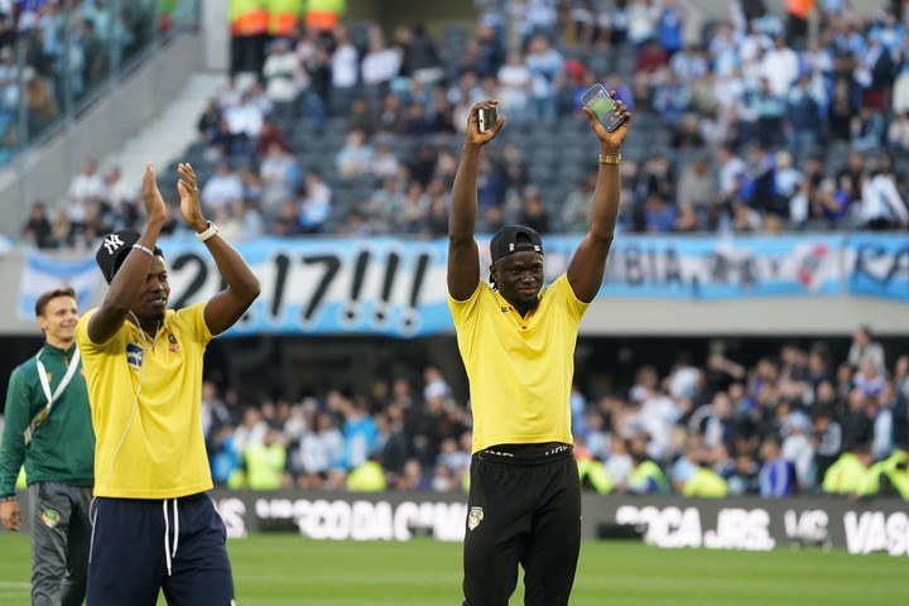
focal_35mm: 374
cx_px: 454
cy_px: 303
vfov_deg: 3.7
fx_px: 9443
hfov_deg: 5.5
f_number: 6.3
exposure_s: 1/800
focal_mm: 374
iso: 5000
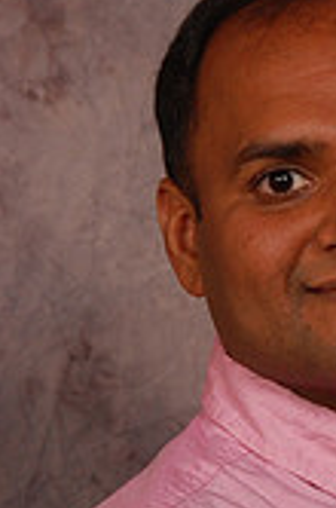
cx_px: 559
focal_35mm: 304
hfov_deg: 4.5
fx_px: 4274
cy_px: 744
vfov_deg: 6.7
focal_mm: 58
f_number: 5.6
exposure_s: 1/200
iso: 400
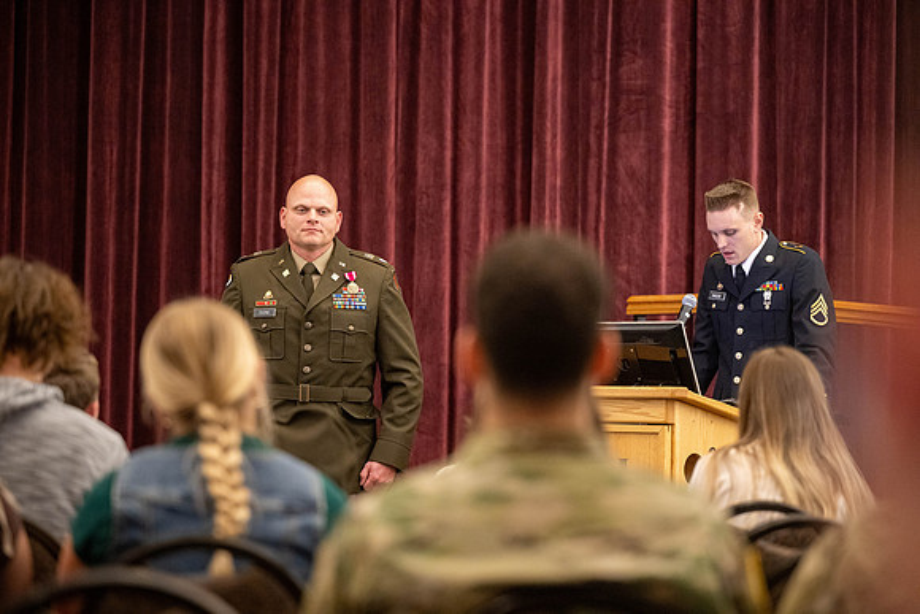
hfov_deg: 18.6
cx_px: 460
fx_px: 2812
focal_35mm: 110
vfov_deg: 12.5
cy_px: 307
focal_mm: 110
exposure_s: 1/200
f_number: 2.8
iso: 5000
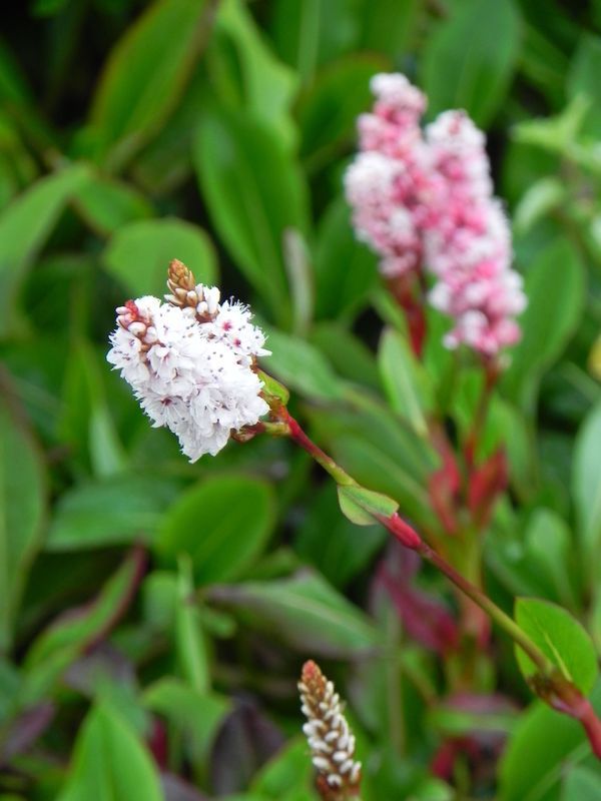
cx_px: 300
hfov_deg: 3.5
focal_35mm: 425
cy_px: 400
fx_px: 9838
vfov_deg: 4.7
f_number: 5
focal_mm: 75.7
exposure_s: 1/50
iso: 160
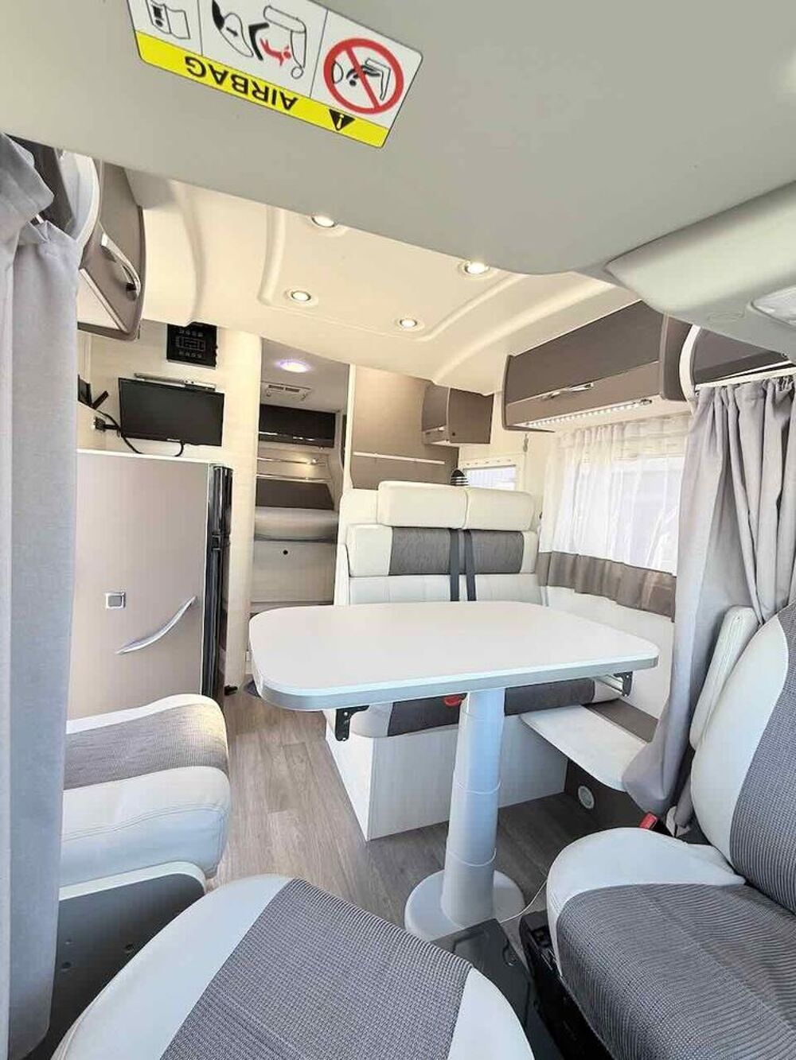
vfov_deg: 102.1
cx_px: 398
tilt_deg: +0.0
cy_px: 530
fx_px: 429
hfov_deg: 85.7
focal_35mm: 14
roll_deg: -4.5
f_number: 2.2
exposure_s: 1/99
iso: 64
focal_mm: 2.22
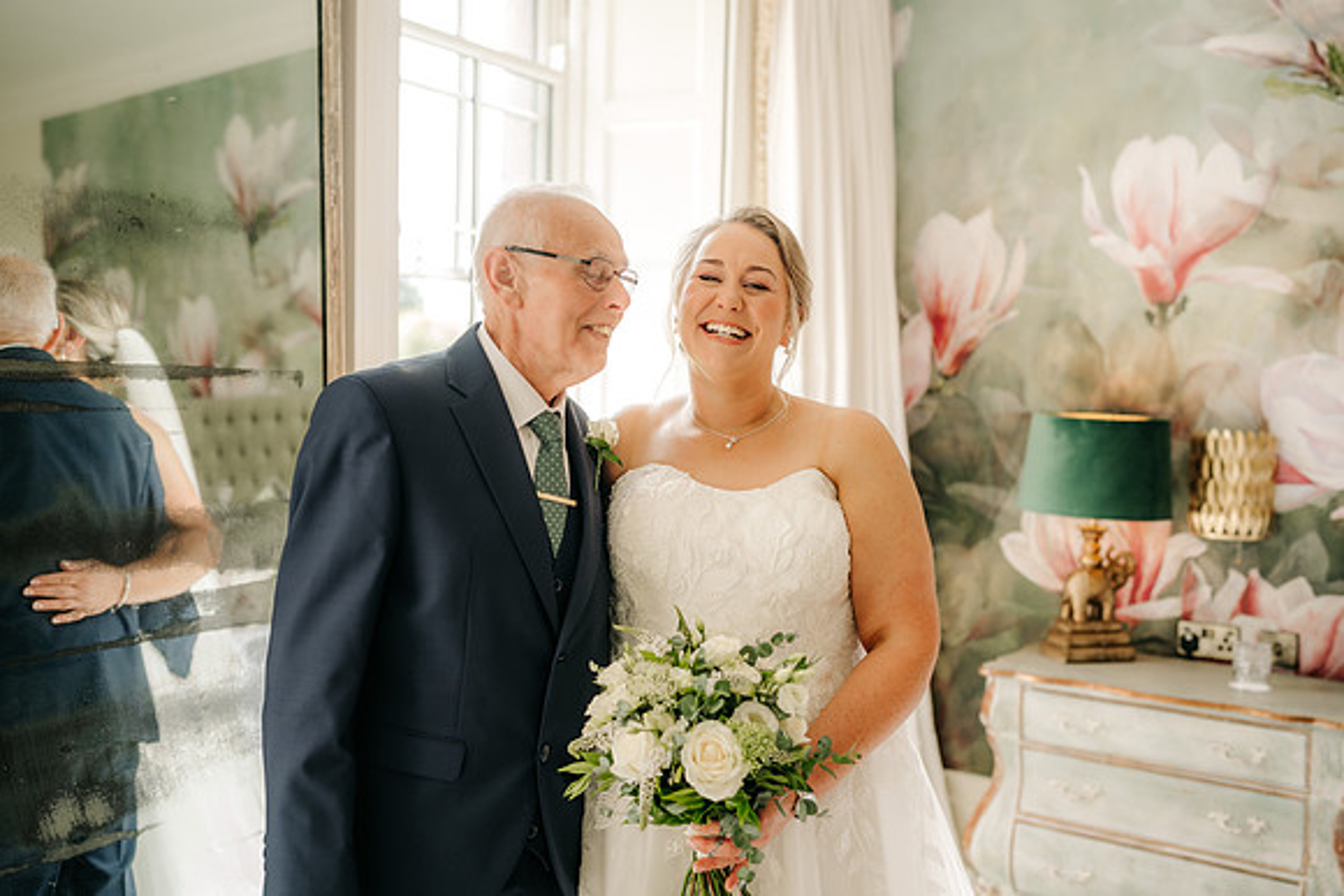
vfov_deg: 37.9
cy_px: 448
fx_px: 1307
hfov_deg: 54.4
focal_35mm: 35
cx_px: 672
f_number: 2.2
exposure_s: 1/200
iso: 200
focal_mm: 35
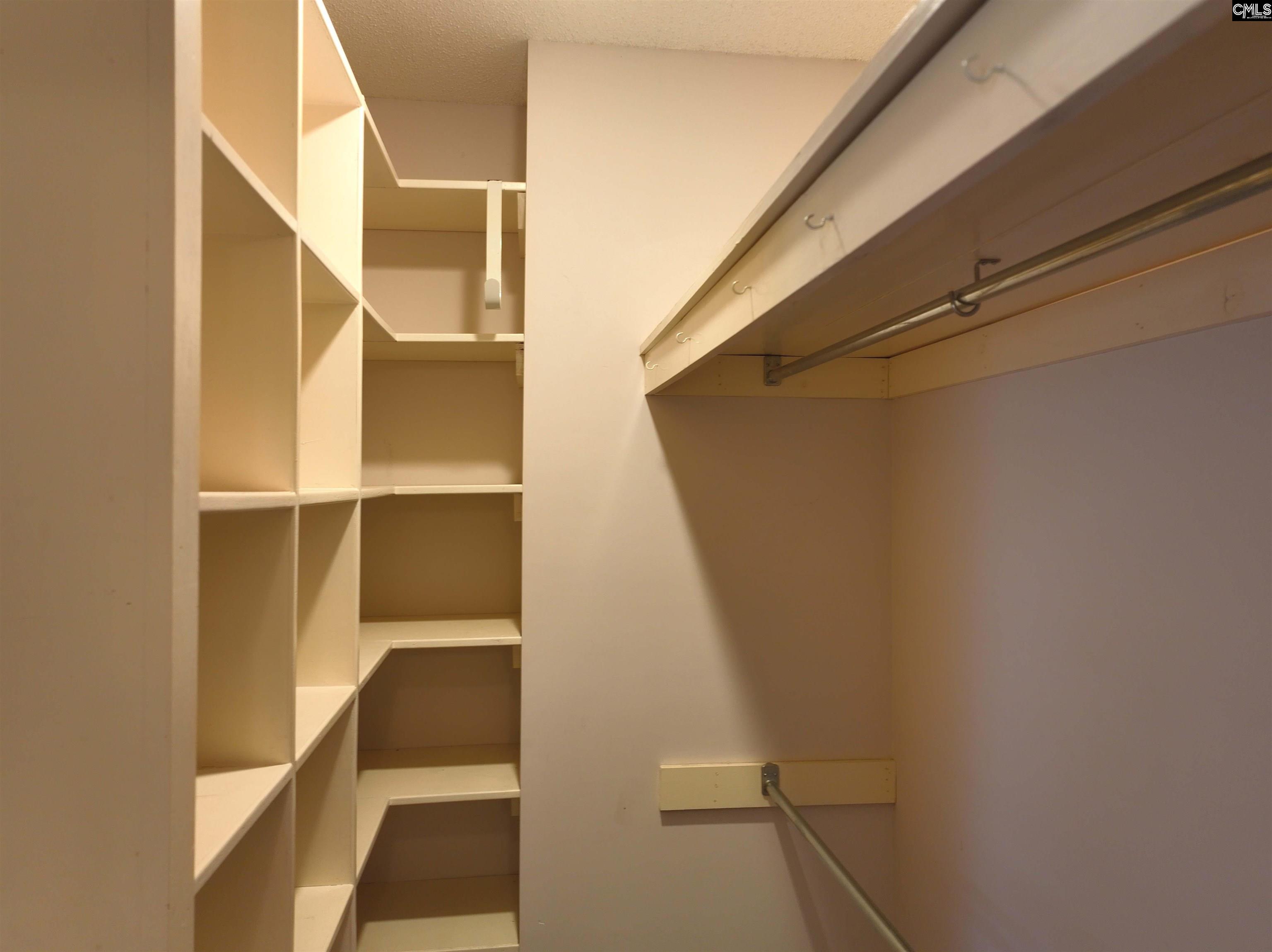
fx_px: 881
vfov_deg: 56.8
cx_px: 636
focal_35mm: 24
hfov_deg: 71.6
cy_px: 476
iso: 110
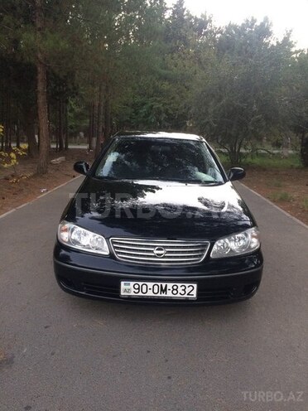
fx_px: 344
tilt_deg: -10.8
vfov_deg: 61.7
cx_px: 154
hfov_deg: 48.2
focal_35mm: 29
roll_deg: -1.5
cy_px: 206
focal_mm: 4.15
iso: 200
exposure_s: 1/33
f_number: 2.2
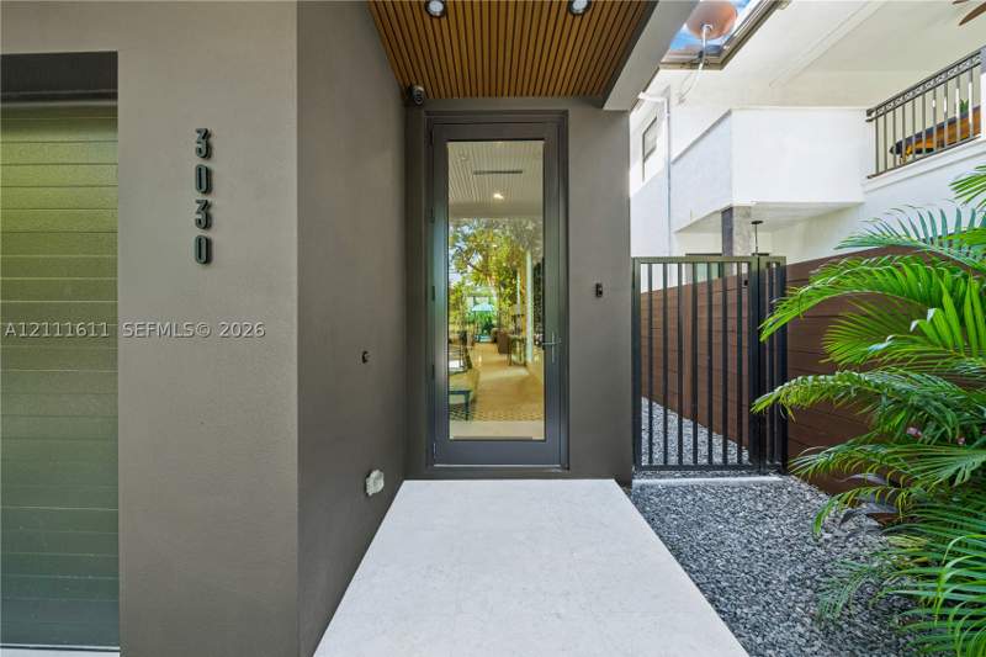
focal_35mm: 12
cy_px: 328
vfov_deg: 90.0
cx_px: 493
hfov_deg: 112.6
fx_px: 329
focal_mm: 12
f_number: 11
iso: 100
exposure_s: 1/5
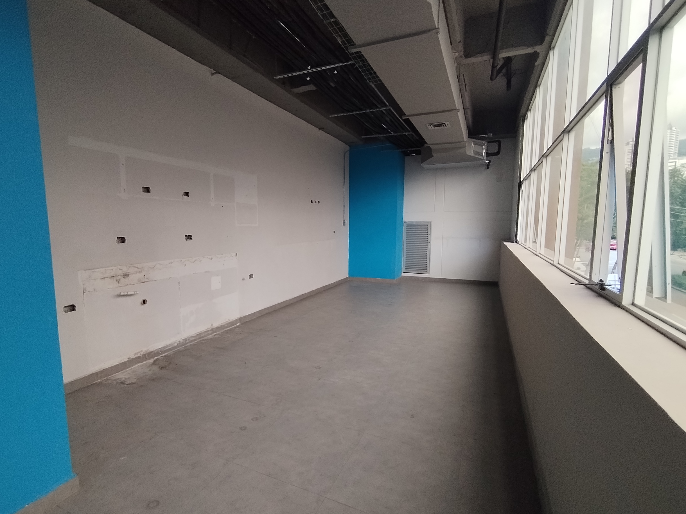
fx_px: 337
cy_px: 263
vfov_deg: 74.7
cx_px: 329
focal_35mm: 17
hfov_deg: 91.0
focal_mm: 1.42
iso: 137
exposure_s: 1/100
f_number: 2.2
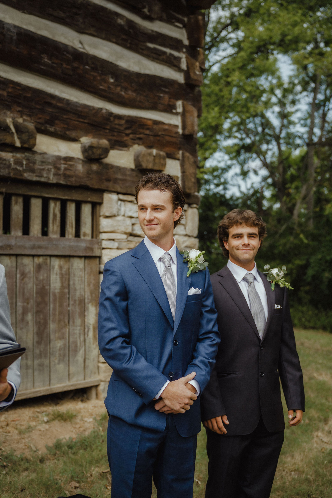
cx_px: 166
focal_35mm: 38
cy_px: 249
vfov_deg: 50.7
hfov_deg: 35.1
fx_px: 526
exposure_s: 1/1000
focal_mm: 38
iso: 100
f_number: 2.8
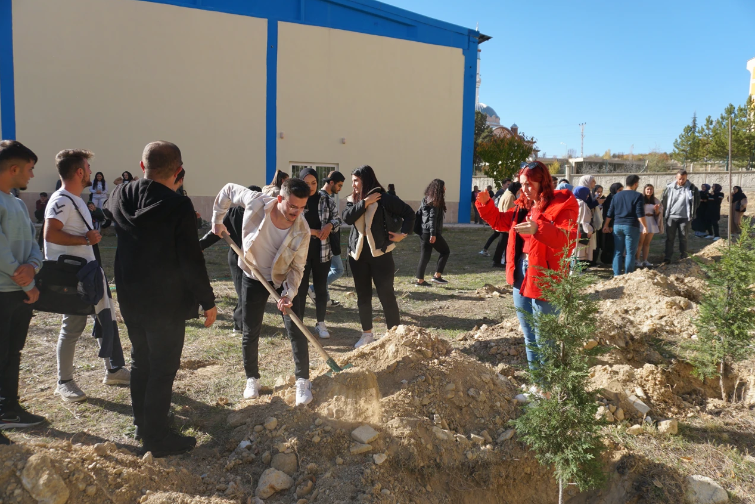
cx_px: 378
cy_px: 255
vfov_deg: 51.3
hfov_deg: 71.5
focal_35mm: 25
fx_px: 524
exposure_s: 1/640
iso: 100
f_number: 4
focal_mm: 16
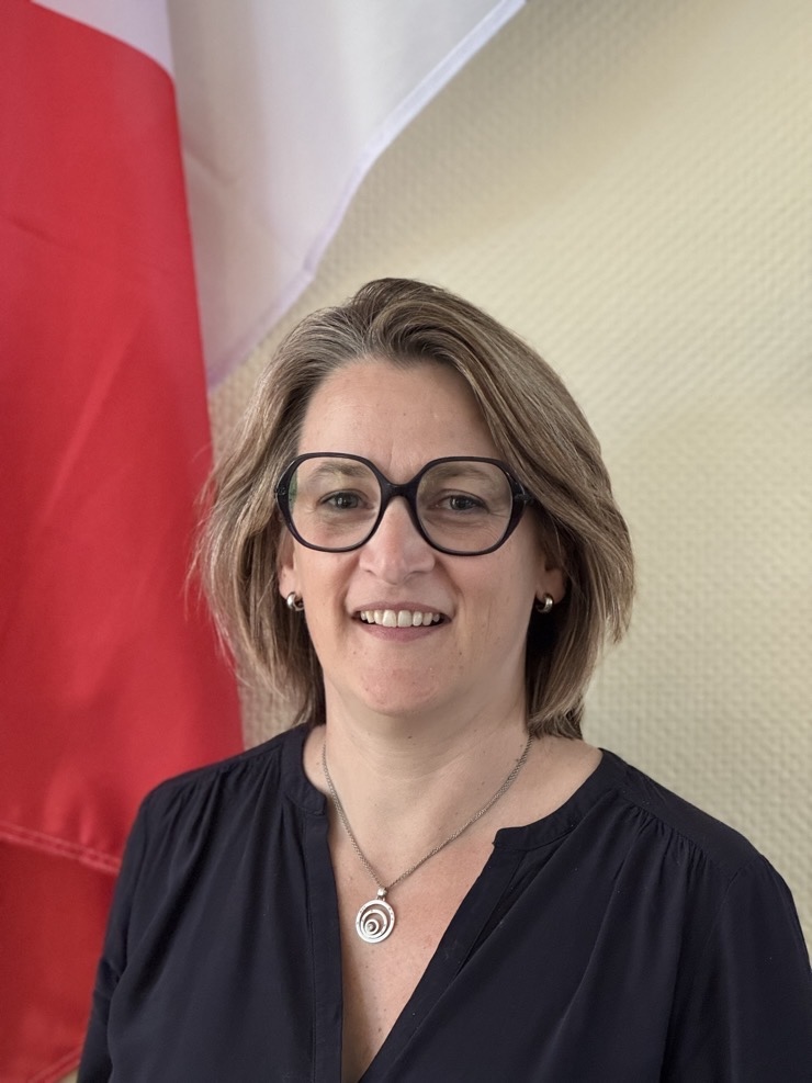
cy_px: 542
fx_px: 2409
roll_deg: -0.6
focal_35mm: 77
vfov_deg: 25.3
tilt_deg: -1.9
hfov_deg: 19.1
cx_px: 406
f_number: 2.8
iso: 640
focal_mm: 9
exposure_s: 1/40
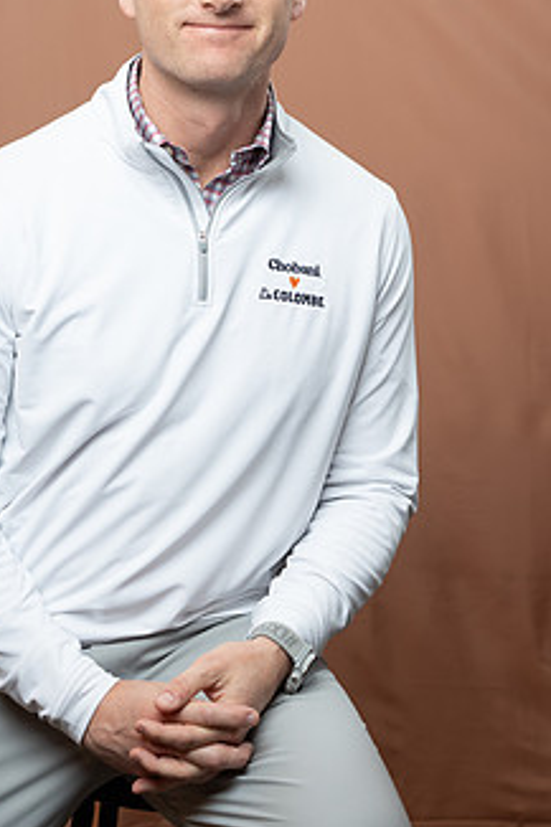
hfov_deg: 15.7
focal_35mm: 87
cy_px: 266
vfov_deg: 23.3
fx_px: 1999
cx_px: 180
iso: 320
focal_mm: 63
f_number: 4
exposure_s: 1/160
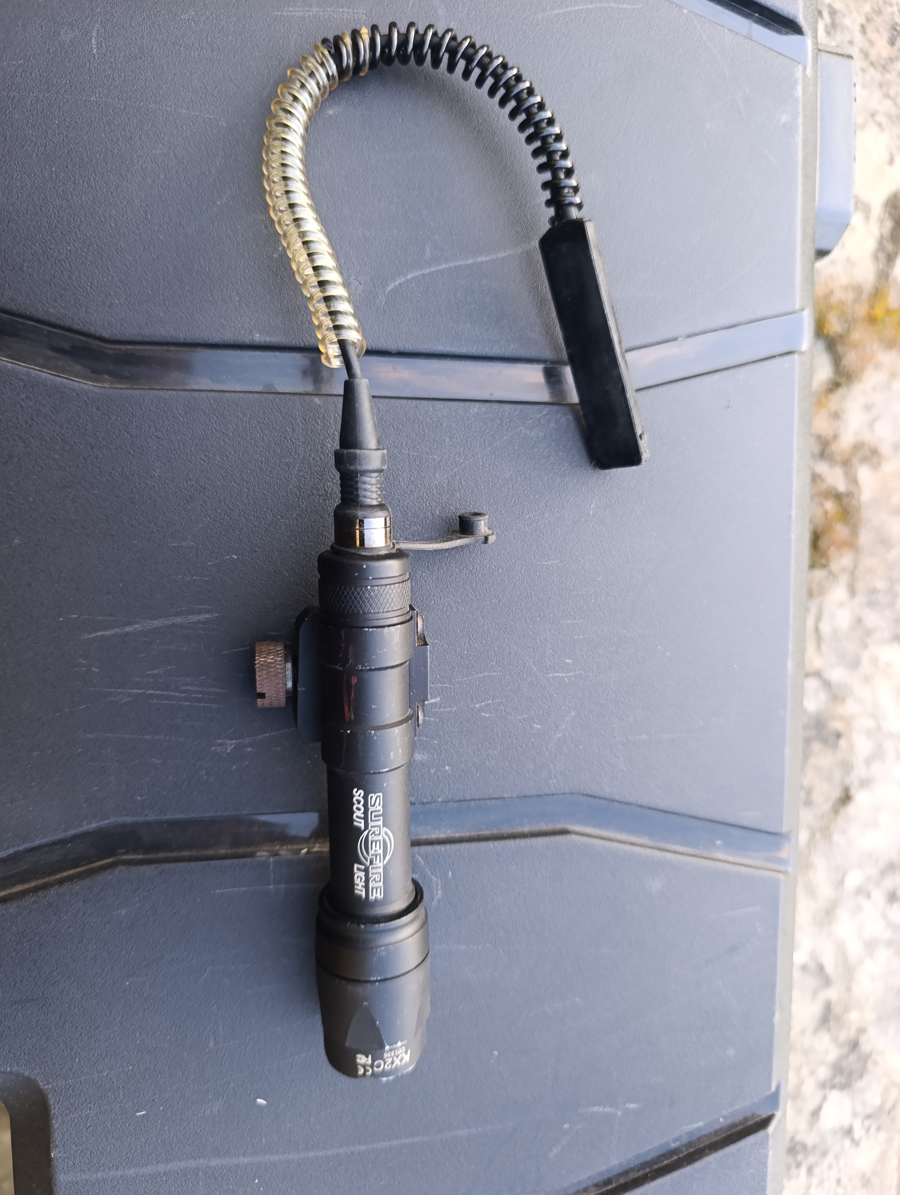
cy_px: 598
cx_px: 450
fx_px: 795
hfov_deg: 59.0
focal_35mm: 23
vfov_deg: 73.8
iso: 800
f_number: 1.6
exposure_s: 1/100
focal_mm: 6.14
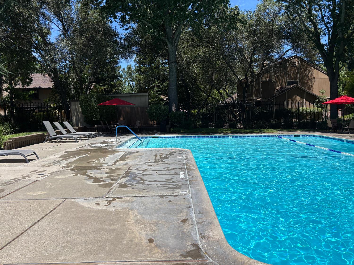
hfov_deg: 67.3
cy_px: 132
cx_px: 177
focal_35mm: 26
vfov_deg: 53.1
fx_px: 266
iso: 50
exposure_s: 1/4854
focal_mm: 5.96
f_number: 1.6
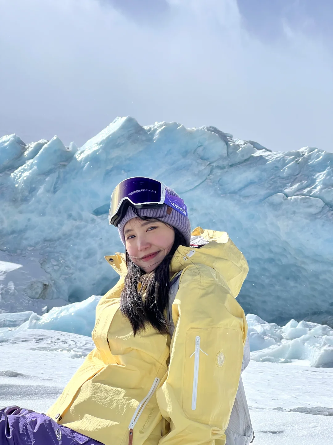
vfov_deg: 25.3
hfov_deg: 19.1
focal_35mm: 77
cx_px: 166
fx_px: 988
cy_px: 222
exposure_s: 1/2053
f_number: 2.8
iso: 32
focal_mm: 9
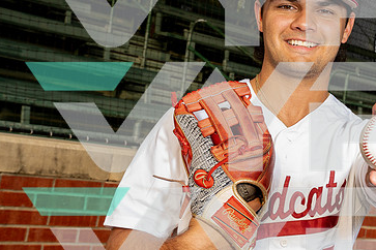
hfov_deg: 24.2
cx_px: 289
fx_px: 867
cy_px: 117
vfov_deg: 16.5
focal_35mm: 83
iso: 400
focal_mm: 52
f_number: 11
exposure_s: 1/250
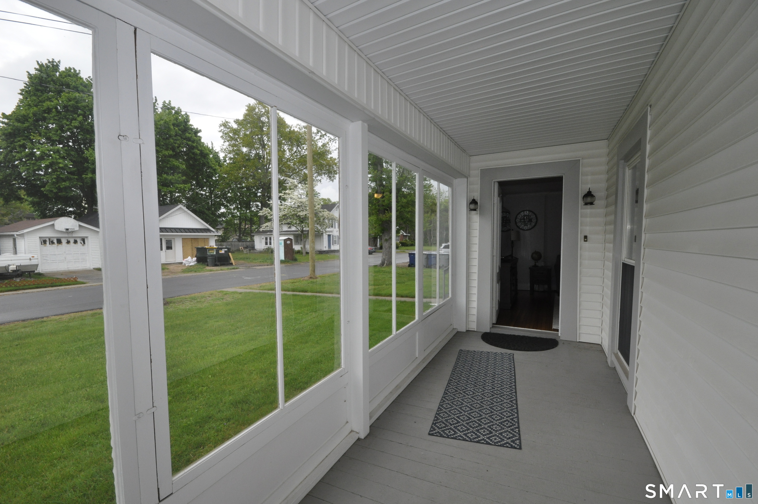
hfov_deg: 100.5
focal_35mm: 15
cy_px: 252
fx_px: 315
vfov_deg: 77.2
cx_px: 379
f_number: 14
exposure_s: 1/200
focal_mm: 10
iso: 800
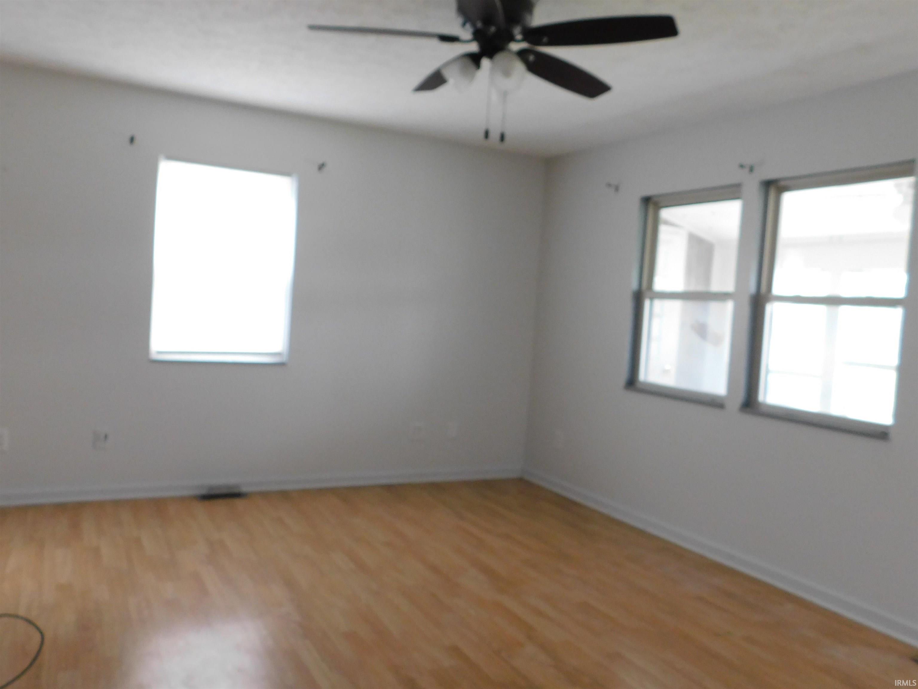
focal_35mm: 28
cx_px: 459
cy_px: 344
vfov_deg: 49.7
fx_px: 743
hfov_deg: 63.4
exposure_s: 1/30
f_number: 3.2
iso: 320
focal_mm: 4.9
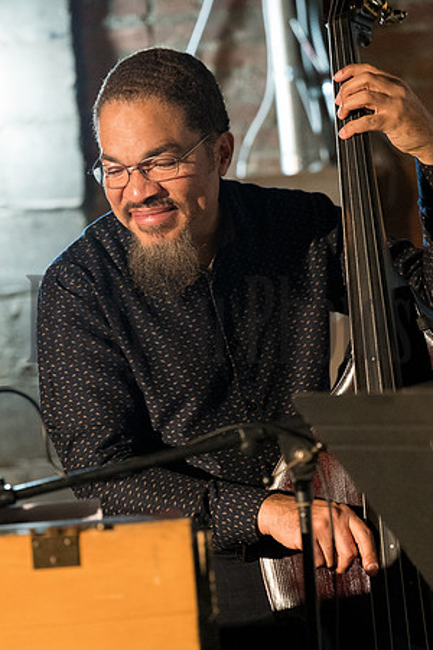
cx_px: 216
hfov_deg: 10.5
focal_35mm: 130
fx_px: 2345
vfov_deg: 15.8
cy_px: 325
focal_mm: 87
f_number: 2.8
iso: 6400
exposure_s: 1/60
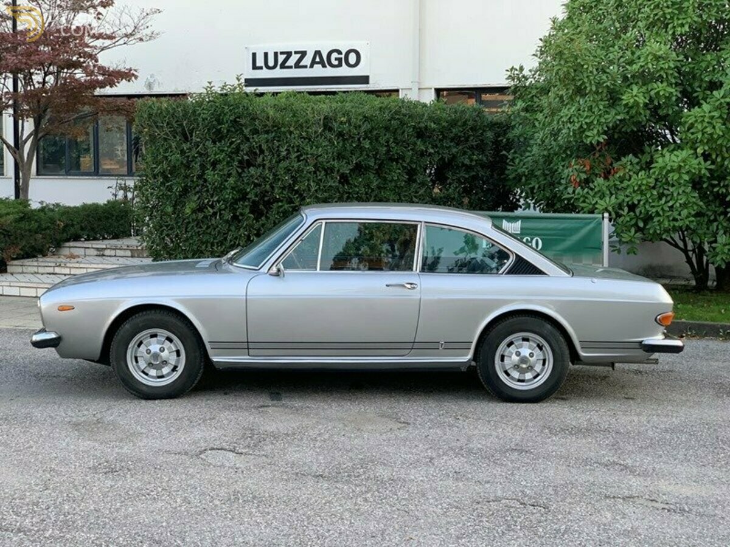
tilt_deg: -4.6
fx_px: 1097
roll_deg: -0.7
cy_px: 274
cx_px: 365
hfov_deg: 36.8
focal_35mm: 52
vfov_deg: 28.0
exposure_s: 1/122
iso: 50
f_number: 2.4
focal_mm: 6
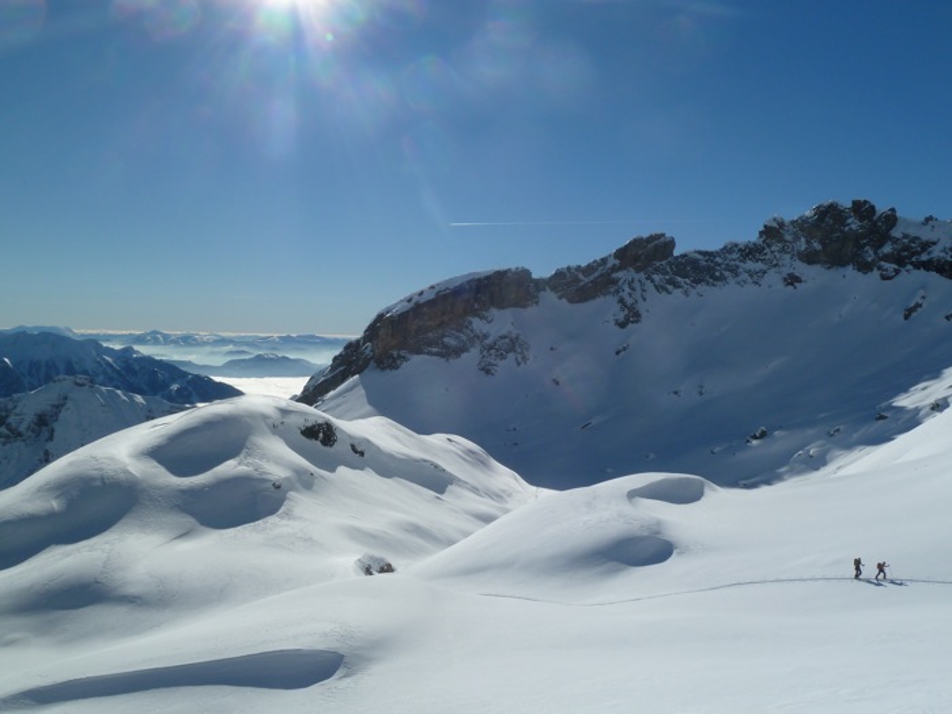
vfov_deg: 46.8
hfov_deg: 60.0
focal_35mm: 30
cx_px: 476
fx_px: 825
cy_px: 357
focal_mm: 5
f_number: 6.3
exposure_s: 1/1000
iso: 80
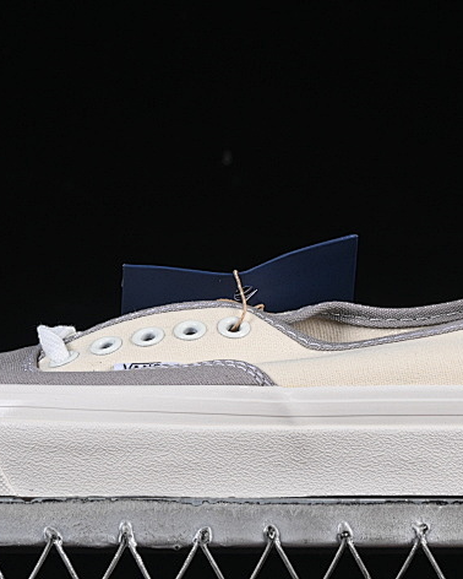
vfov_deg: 12.0
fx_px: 2756
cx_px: 217
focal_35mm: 161
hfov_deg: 9.6
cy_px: 226
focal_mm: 50
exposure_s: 1/80
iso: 160
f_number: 8
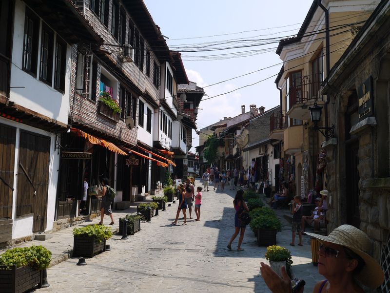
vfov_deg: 36.0
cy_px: 146
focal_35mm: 40
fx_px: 451
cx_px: 195
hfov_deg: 46.8
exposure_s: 1/400
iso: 160
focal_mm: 20
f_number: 9
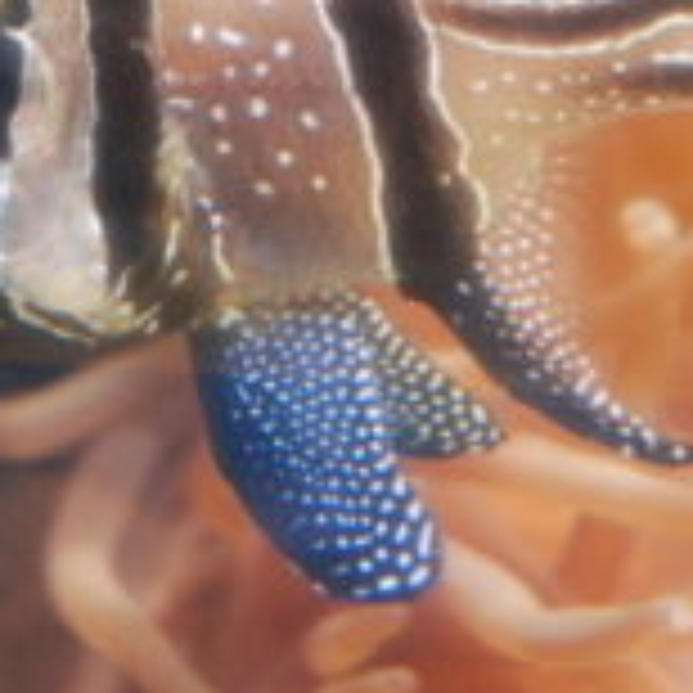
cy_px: 47
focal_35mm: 290
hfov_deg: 6.0
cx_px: 315
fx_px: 6568
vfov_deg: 6.0
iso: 1250
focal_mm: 70
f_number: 4.5
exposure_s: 1/50
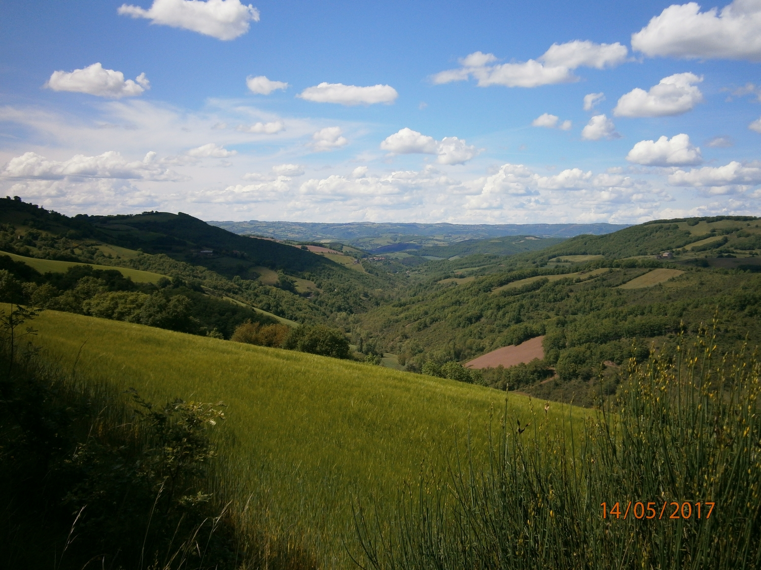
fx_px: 791
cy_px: 285
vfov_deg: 39.7
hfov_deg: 51.4
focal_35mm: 36
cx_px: 380
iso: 80
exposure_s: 1/200
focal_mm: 6.4
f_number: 8.7
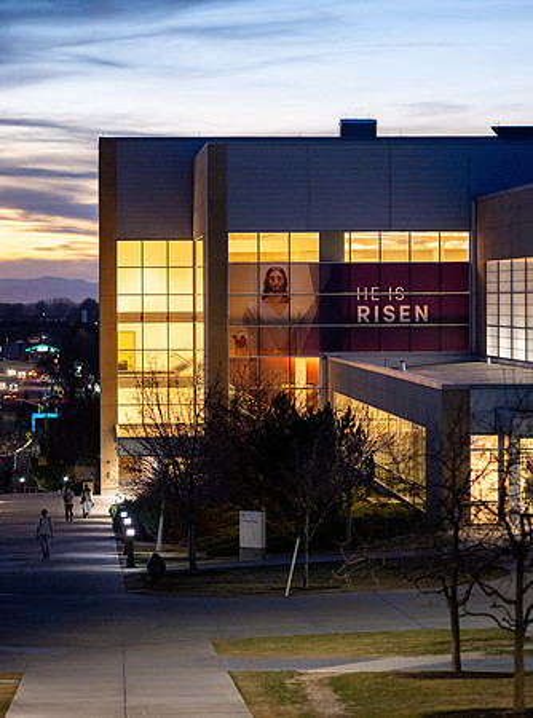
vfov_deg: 12.9
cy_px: 358
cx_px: 358
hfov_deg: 9.6
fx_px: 3167
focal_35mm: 153
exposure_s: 1/160
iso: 800
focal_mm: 105
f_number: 1.4
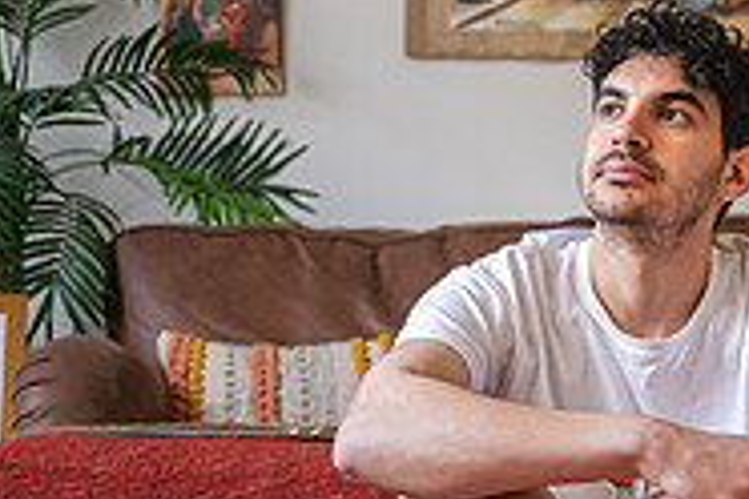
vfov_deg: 11.8
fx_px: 2413
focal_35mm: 116
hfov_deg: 17.3
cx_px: 698
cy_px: 224
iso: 2000
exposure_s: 1/640
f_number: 2
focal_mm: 35
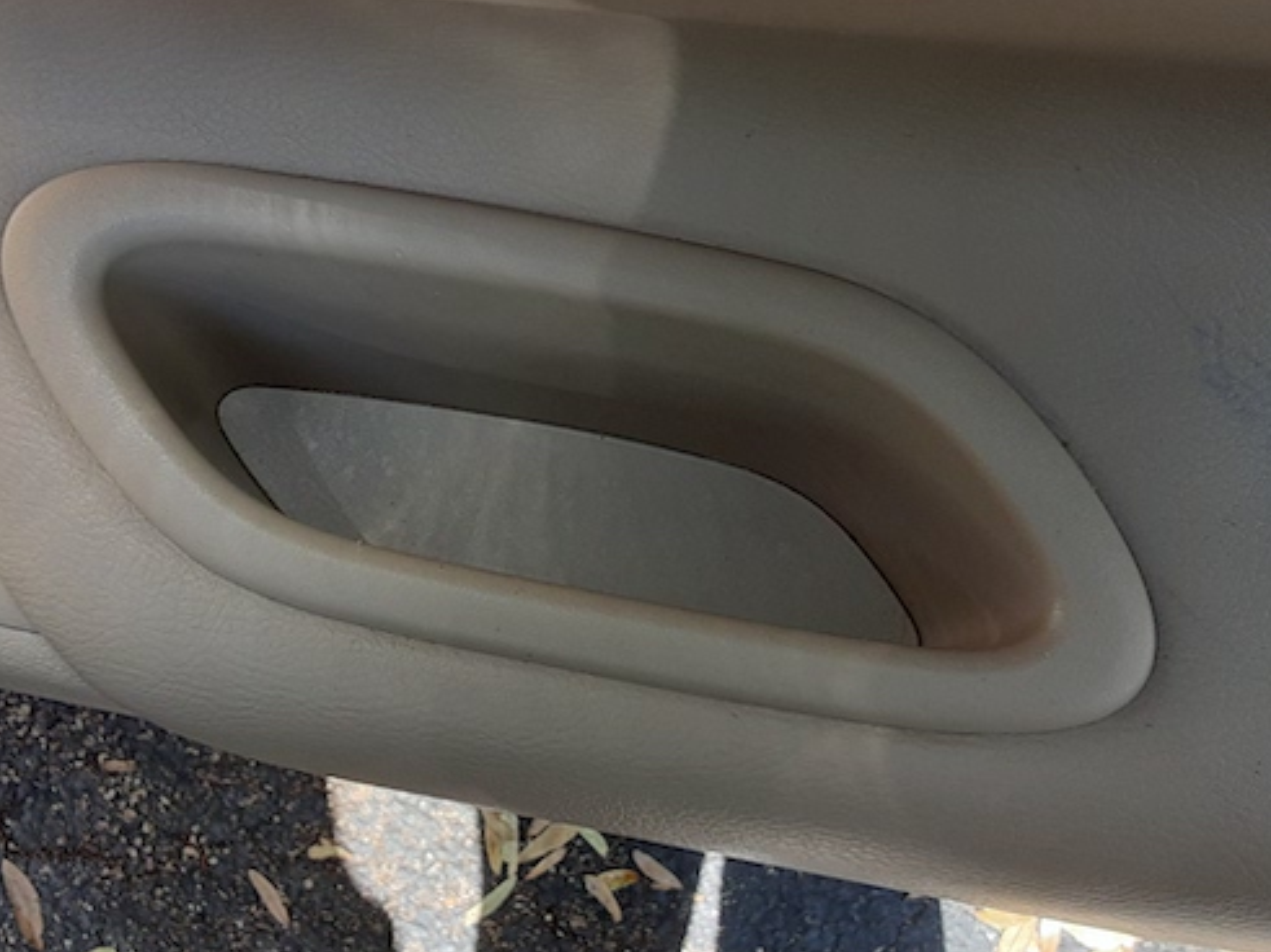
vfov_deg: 32.8
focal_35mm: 44
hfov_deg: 42.9
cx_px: 601
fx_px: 1615
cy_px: 388
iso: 40
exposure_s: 1/123
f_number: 1.9
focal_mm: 2.91
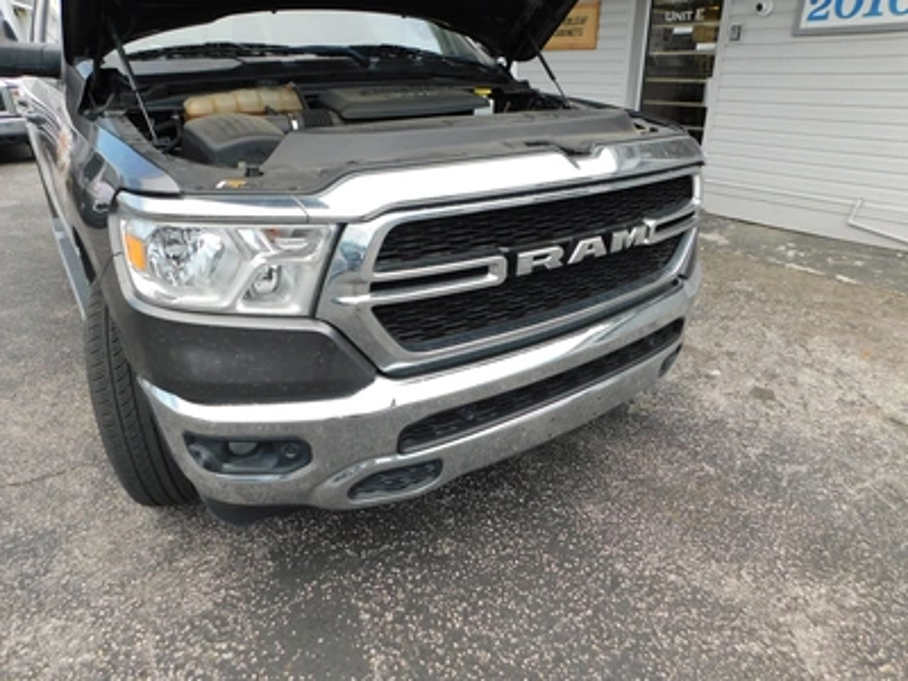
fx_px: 603
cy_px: 340
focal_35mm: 23
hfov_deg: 73.9
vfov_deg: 58.9
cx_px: 454
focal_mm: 4
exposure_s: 1/500
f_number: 3
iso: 125
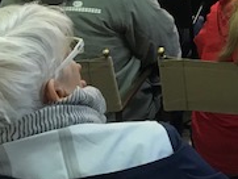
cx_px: 400
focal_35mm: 99
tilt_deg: -7.5
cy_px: -58
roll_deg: +1.6
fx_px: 681
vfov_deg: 14.3
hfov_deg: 17.1
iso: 50
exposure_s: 1/17
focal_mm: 3.99
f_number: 1.8
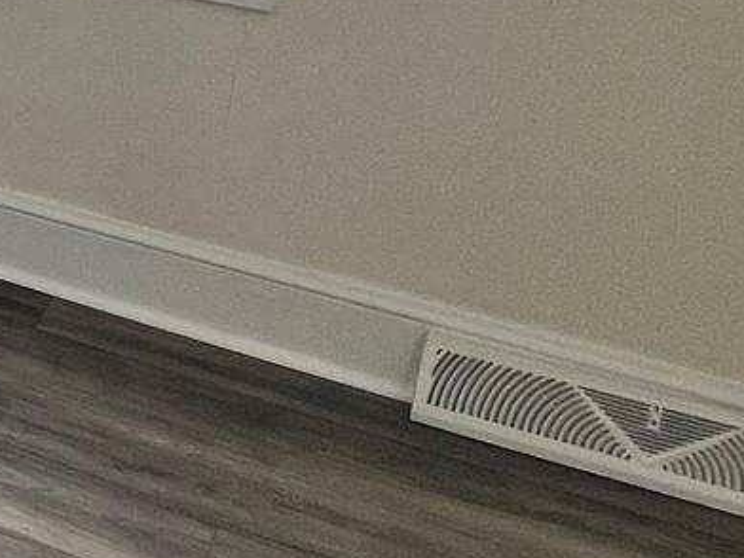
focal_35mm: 68
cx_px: -1061
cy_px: -148
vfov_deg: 20.0
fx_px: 1462
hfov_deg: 15.0
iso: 64
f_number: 1.8
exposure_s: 1/99
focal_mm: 1.57
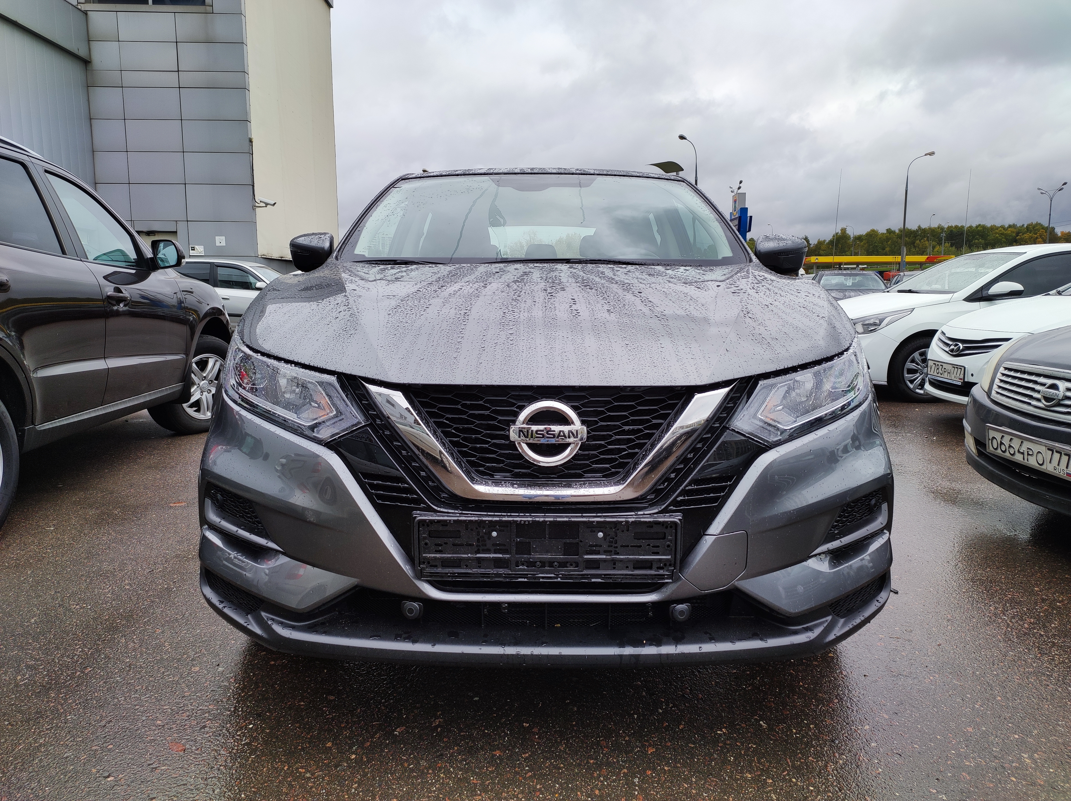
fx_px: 526
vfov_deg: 74.6
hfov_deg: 91.1
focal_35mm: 17
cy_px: 400
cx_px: 536
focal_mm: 4.74
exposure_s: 1/280
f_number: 1.79
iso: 50
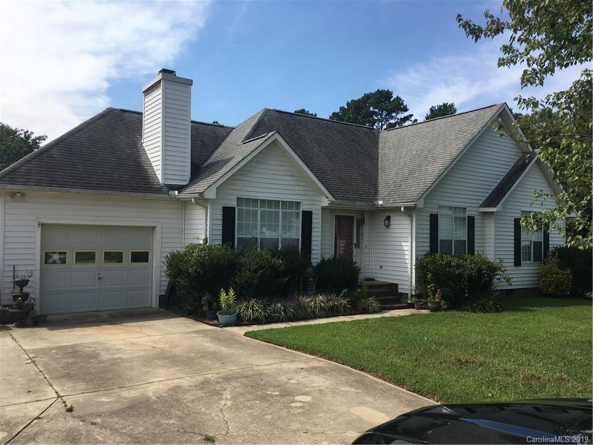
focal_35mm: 29
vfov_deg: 48.2
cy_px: 222
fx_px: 497
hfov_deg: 61.7
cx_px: 296
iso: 25
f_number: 2.2
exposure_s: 1/1603
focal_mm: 4.15
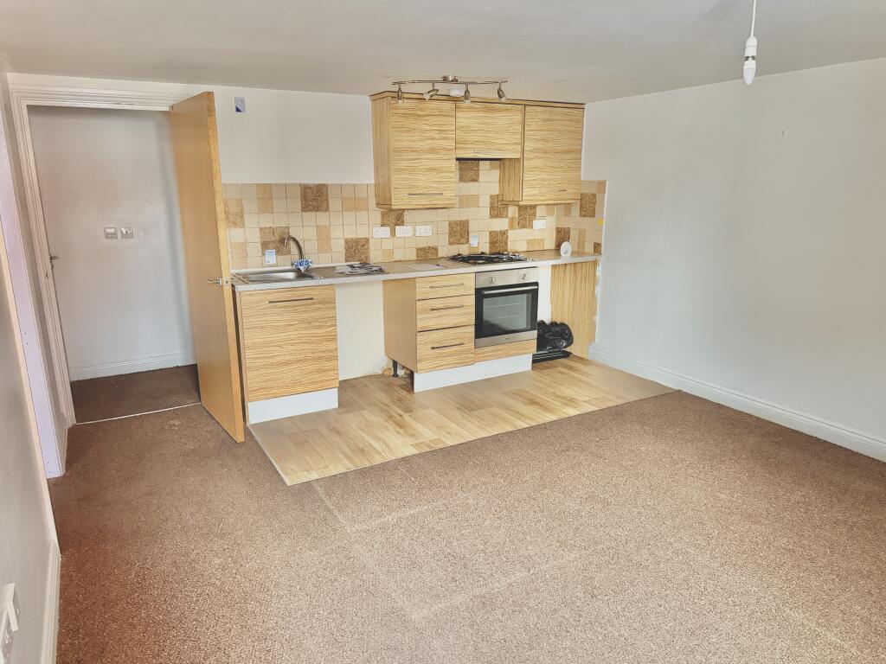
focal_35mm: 24
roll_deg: +0.3
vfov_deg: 56.8
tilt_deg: -14.0
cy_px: 332
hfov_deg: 71.6
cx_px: 443
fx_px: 614
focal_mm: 6.76
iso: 800
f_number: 1.78
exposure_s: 1/60
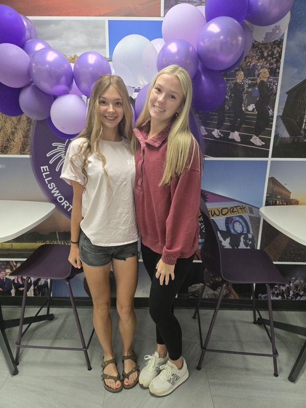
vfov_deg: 73.9
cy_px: 204
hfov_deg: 58.9
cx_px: 153
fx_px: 271
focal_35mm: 23
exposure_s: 1/120
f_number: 1.8
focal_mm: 5.4
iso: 500
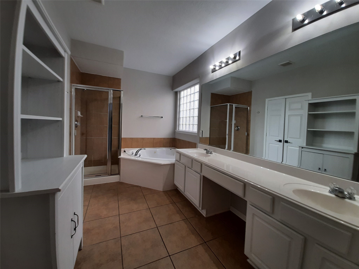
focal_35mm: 13
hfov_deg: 106.2
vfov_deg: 89.9
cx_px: 180
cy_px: 134
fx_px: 135
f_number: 2.2
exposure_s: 1/40
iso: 64
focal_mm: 1.42
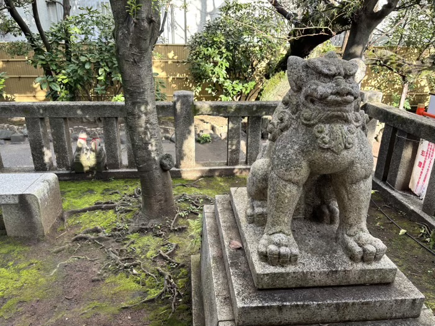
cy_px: 163
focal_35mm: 26
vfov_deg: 53.1
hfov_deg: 67.3
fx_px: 327
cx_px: 218
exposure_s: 1/121
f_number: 1.6
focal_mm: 5.96
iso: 40
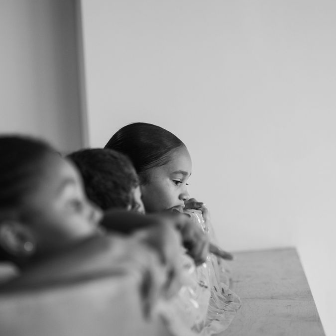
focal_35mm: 116
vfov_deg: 15.0
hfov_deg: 15.0
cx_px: 123
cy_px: 168
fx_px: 1274
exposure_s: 1/80
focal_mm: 90
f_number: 2.8
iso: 1000
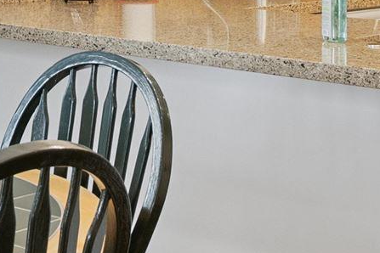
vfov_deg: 11.8
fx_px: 1161
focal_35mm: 110
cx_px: 139
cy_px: -159
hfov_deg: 18.6
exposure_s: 1/10
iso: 1250
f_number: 5.6
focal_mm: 16
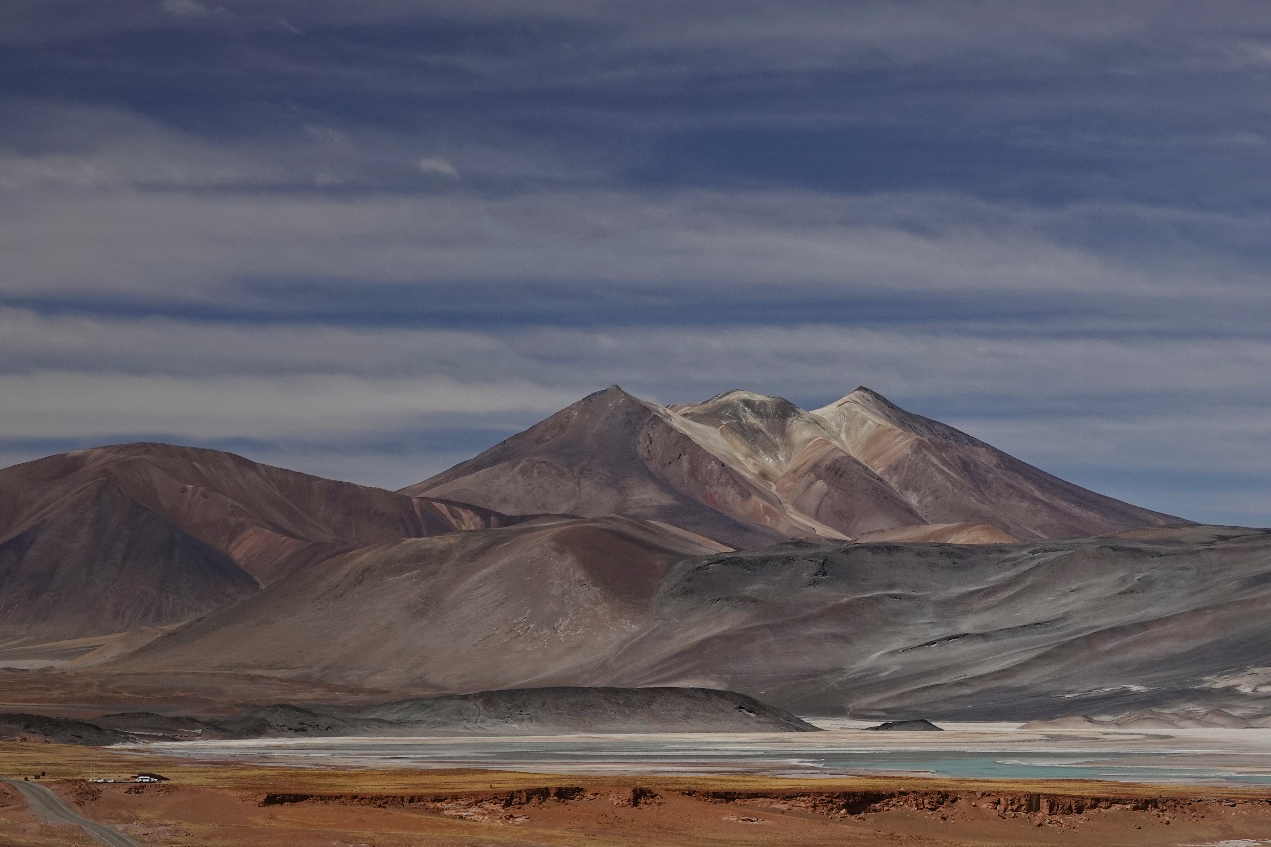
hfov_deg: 17.8
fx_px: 4060
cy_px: 450
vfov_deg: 11.9
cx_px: 827
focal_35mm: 115
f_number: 5
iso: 100
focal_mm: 28.91
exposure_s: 1/1000
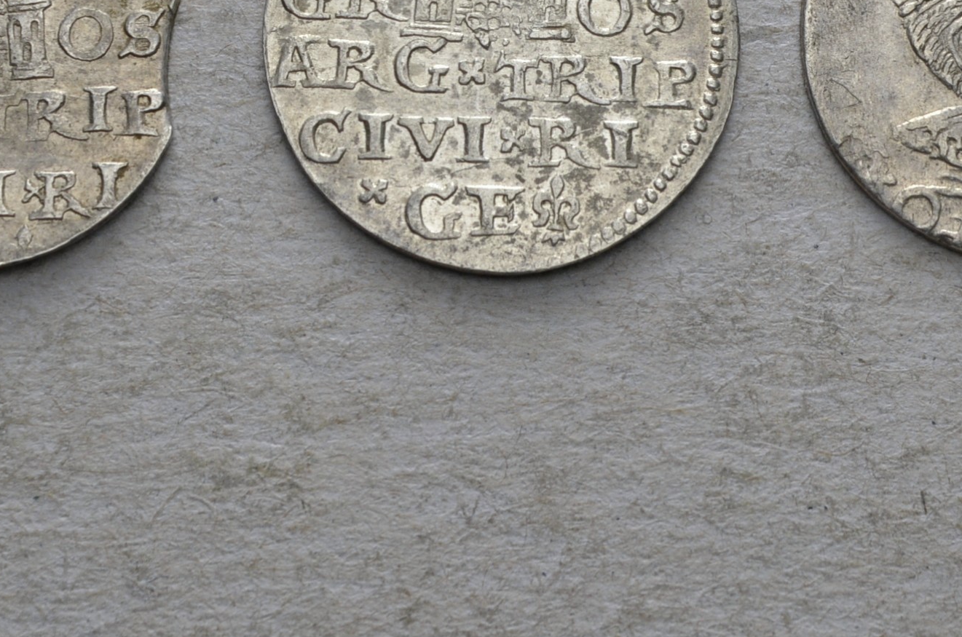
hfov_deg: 13.4
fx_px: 4105
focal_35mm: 154
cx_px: 529
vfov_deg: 8.8
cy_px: 51
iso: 400
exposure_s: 1/200
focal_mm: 55
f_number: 14
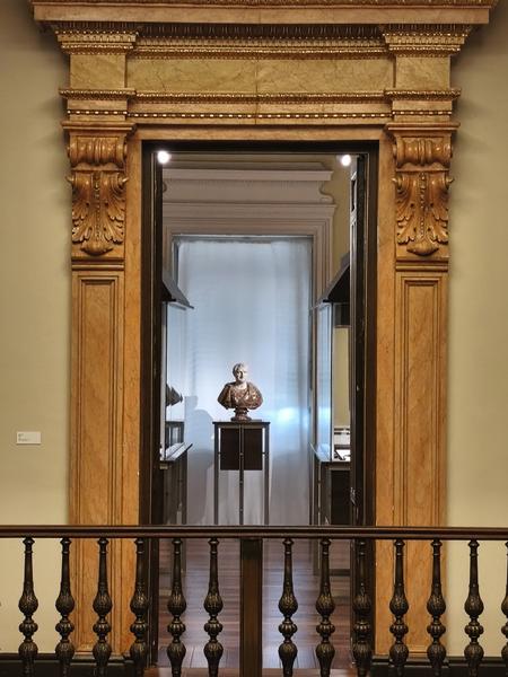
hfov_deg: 16.1
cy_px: 338
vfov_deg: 21.3
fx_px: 1800
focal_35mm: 92
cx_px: 254
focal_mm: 6.14
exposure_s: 1/33.3
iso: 1000
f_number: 1.65
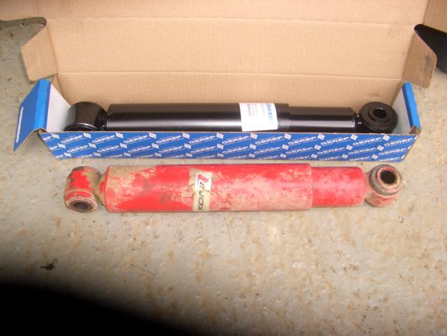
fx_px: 452
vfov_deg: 40.7
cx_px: 224
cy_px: 168
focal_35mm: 35
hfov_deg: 52.6
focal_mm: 5.8
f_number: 2.6
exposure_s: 1/100
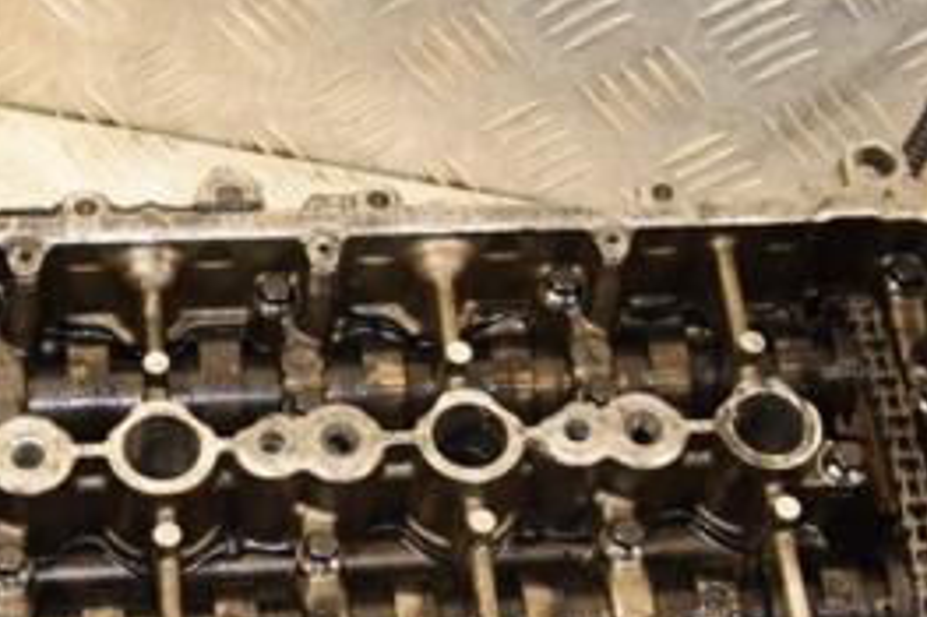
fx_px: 2470
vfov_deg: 14.2
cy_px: 469
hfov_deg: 21.2
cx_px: 352
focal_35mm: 96
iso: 800
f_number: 5
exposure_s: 1/200
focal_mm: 28
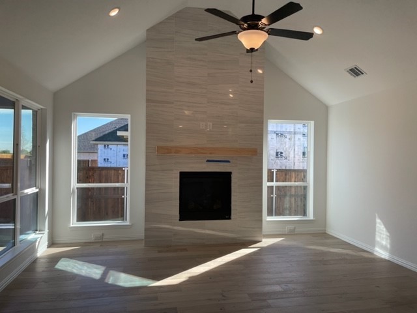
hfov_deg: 67.3
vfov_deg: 53.1
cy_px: 156
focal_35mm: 26
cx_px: 208
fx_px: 313
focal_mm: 4.2
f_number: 1.6
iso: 32
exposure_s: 1/419
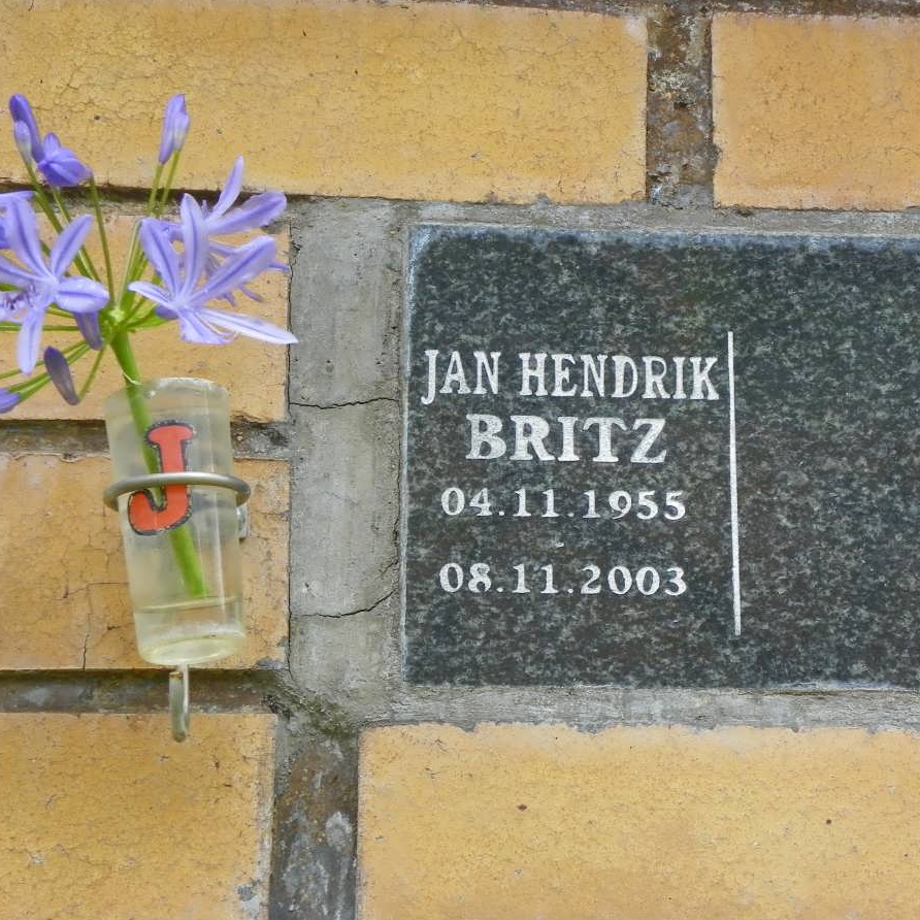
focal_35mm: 107
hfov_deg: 16.2
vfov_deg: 16.3
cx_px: 589
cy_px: 459
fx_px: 3217
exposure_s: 1/40
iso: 100
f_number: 4
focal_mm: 16
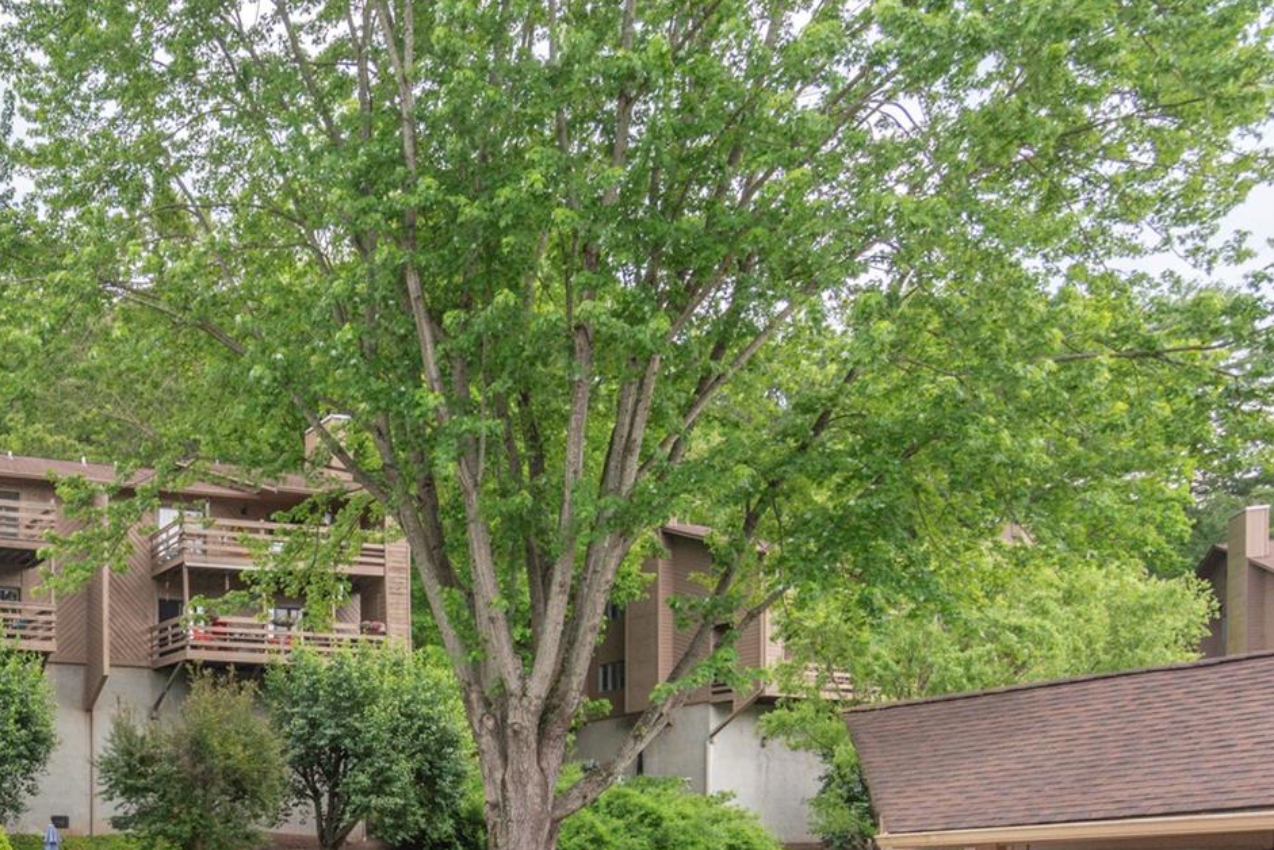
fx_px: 1310
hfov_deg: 44.7
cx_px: 26
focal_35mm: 37
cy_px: 899
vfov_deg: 32.3
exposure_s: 1/250
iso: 320
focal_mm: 17
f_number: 7.1
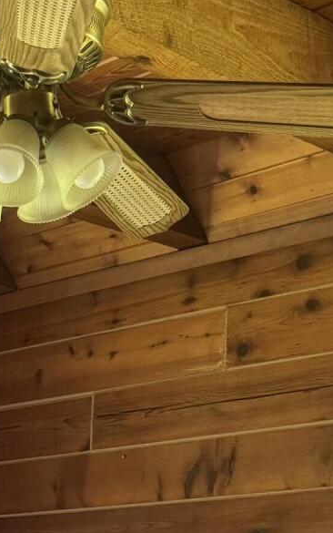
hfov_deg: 14.5
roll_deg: +1.4
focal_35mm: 87
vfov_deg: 20.7
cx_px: -72
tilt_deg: -8.7
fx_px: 1262
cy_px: 777
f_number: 1.78
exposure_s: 1/60
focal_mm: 6.76
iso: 400
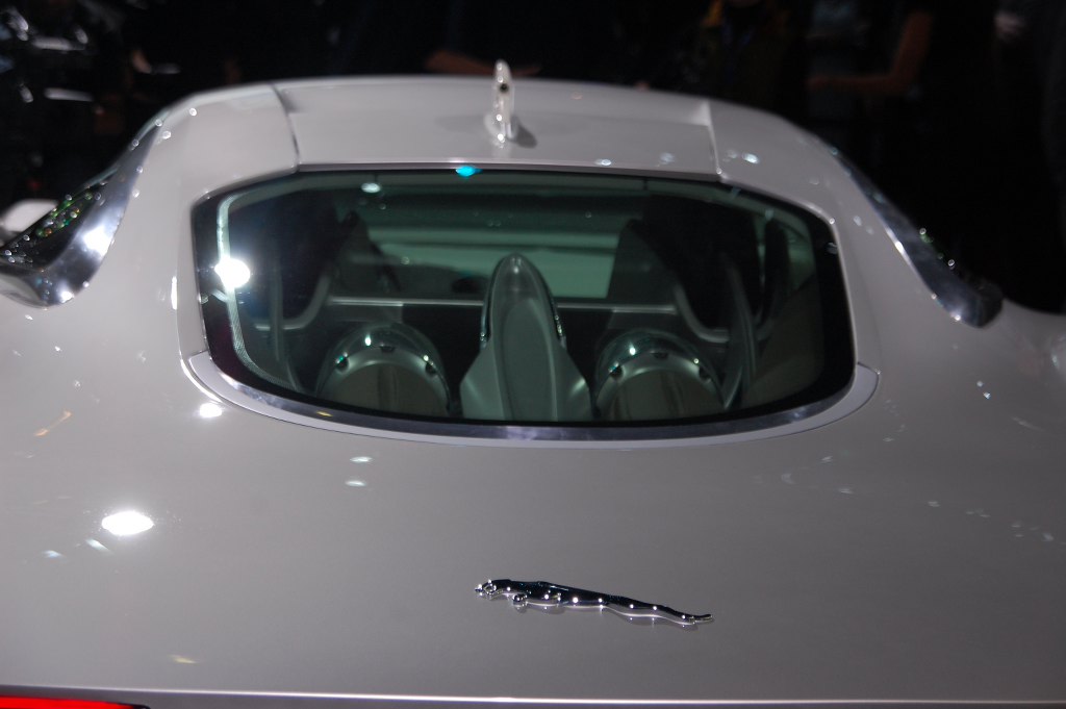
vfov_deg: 12.7
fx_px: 3195
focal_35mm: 108
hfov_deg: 18.9
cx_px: 533
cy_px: 354
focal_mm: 72
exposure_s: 1/250
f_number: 5.3
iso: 400
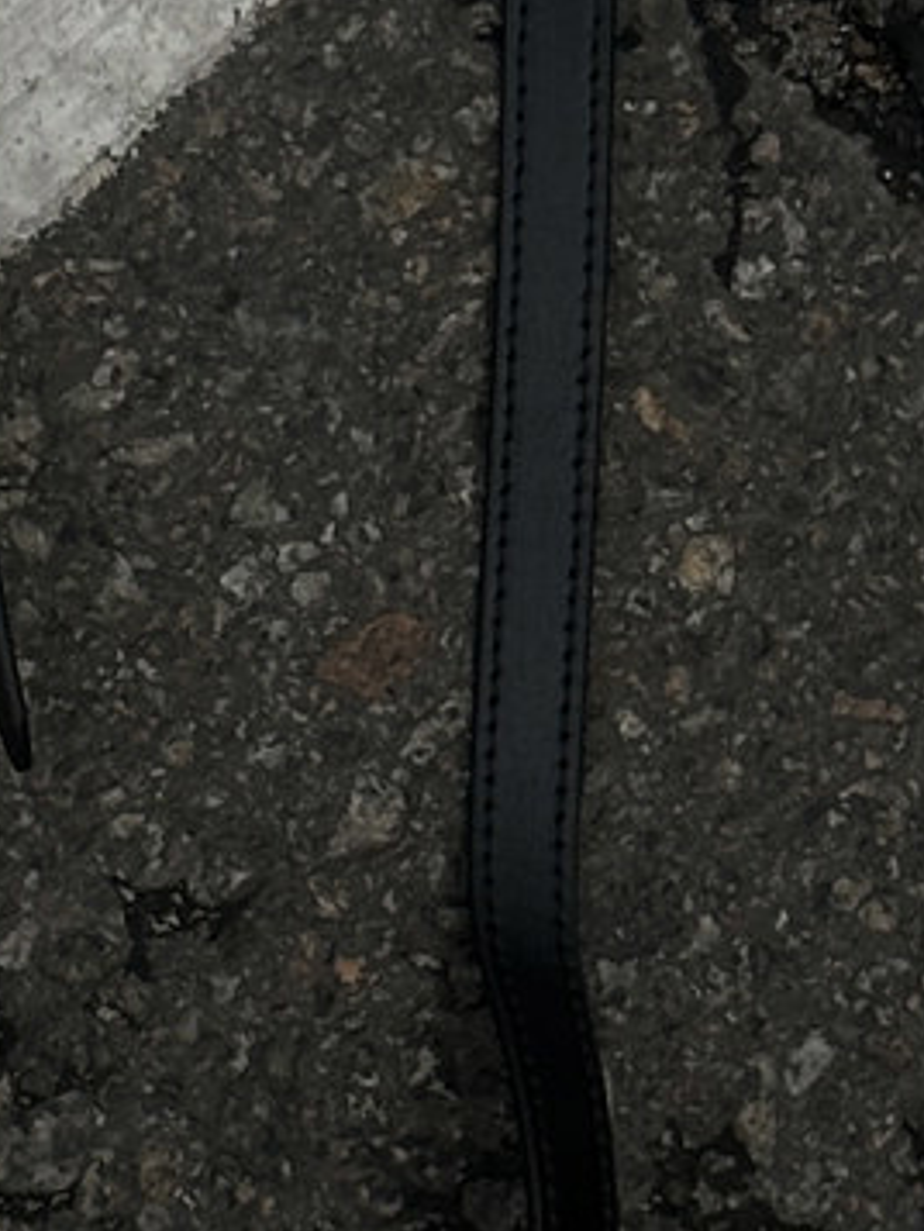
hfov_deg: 5.4
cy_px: 852
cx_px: -858
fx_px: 9568
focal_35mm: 269
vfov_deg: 7.4
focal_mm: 6.86
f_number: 1.8
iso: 64
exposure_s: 1/5300
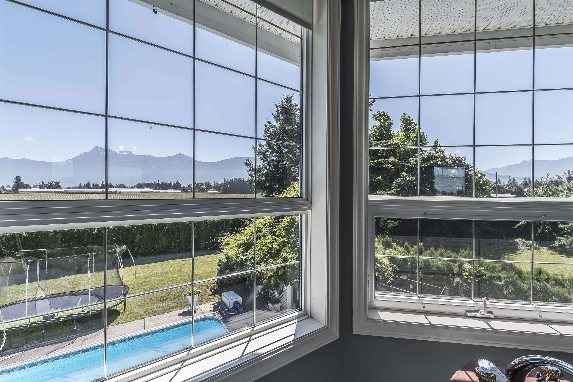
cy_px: 191
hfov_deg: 100.4
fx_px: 239
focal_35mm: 15
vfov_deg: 77.3
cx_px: 286
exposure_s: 1/160
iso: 100
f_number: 9
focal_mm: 10
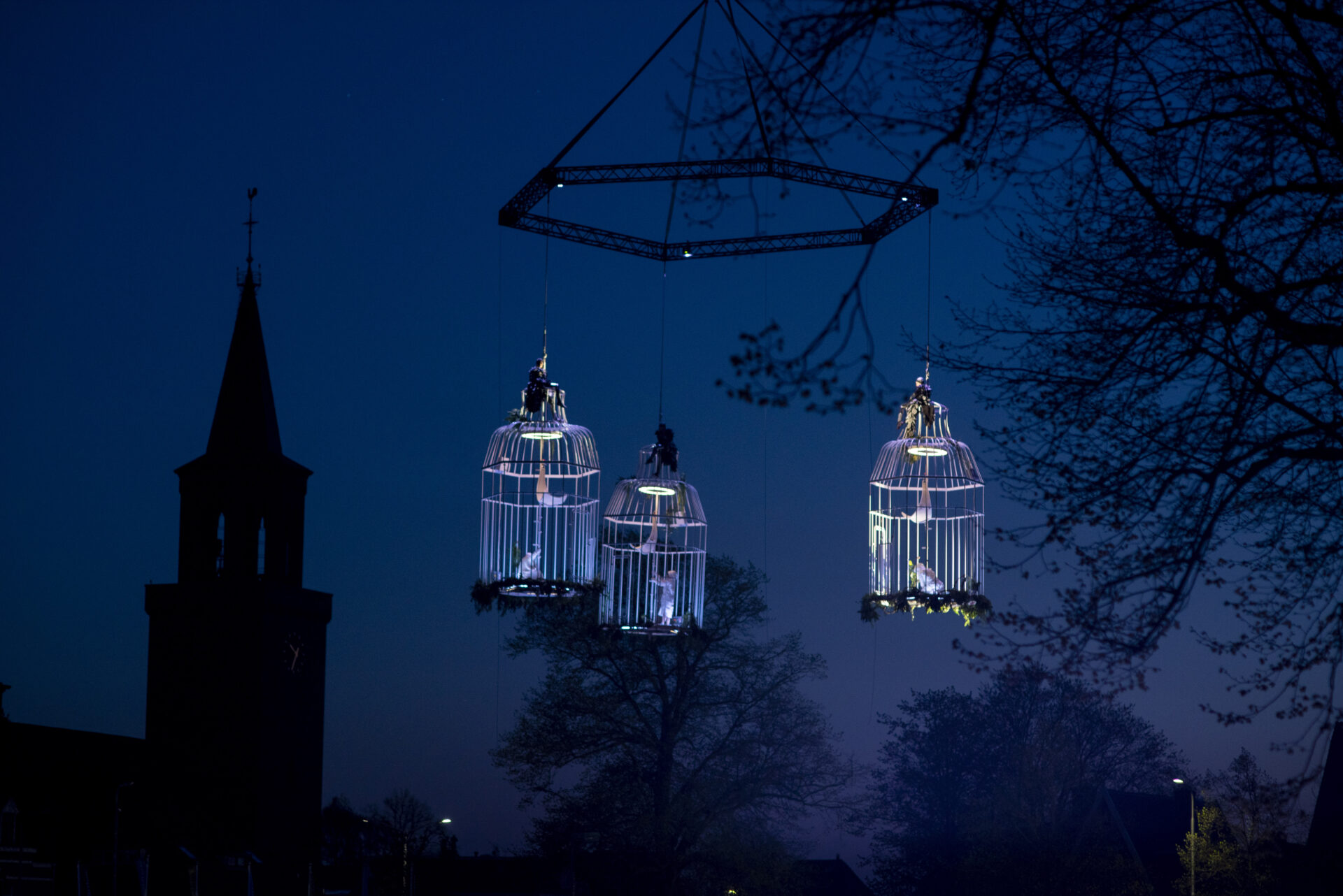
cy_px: 448
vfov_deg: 13.1
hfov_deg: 19.4
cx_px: 672
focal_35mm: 105
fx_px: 3919
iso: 400
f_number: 2.8
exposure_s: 1/100
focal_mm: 105
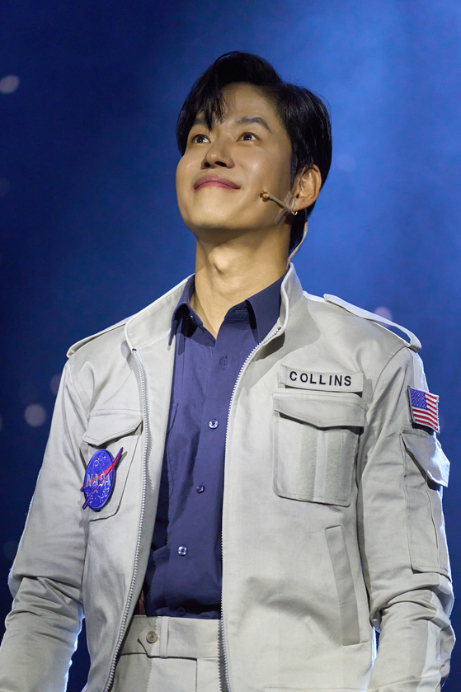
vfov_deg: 10.8
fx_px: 3666
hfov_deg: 7.2
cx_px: 230
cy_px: 346
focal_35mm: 191
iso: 4000
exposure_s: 1/250
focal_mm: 190.8
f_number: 3.2
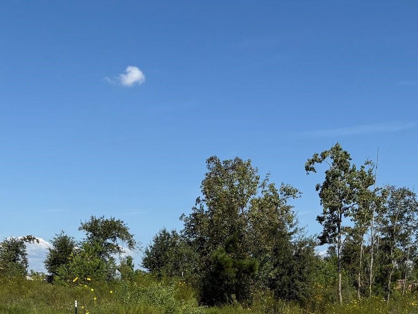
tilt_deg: -4.9
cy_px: 363
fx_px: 737
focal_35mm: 61
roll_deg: -0.8
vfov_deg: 22.4
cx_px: 202
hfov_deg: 31.7
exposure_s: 1/4065
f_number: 1.6
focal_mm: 5.96
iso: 50
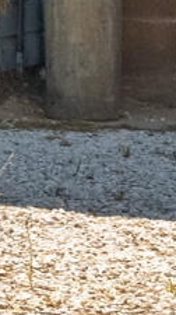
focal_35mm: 338
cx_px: -1155
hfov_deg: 3.0
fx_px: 2814
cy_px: -136
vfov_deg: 6.3
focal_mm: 29
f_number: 8
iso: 1000
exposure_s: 1/400
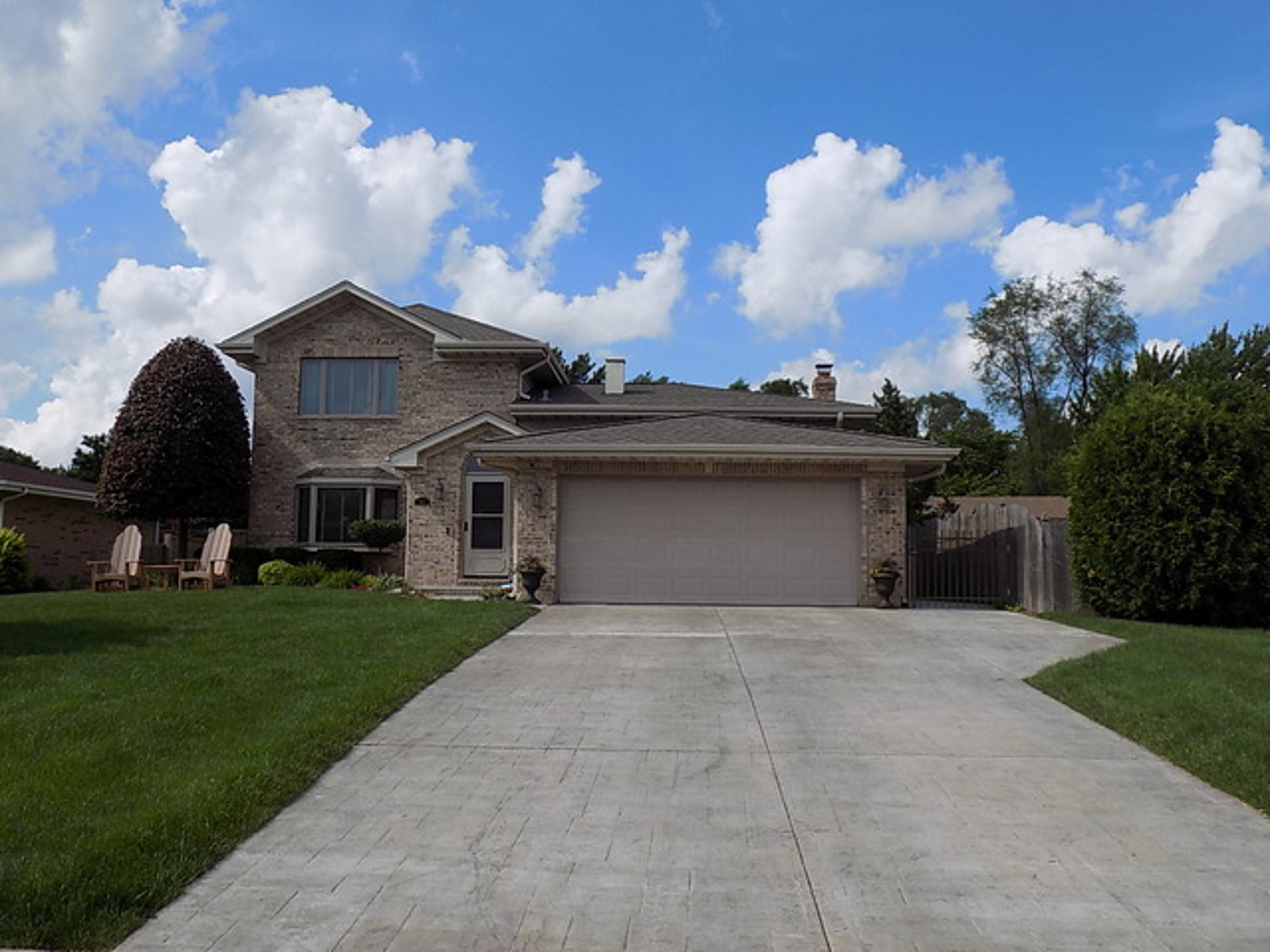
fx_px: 1101
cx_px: 635
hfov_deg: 60.0
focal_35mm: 30
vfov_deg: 46.8
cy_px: 476
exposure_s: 1/160
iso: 80
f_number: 10.6
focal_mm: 5.3
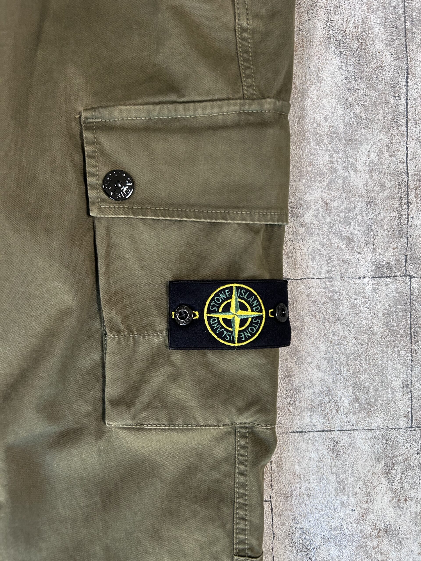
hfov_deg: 53.1
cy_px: 280
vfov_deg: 67.3
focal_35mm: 26
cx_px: 210
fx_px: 422
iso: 160
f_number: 1.5
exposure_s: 1/56
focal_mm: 5.7
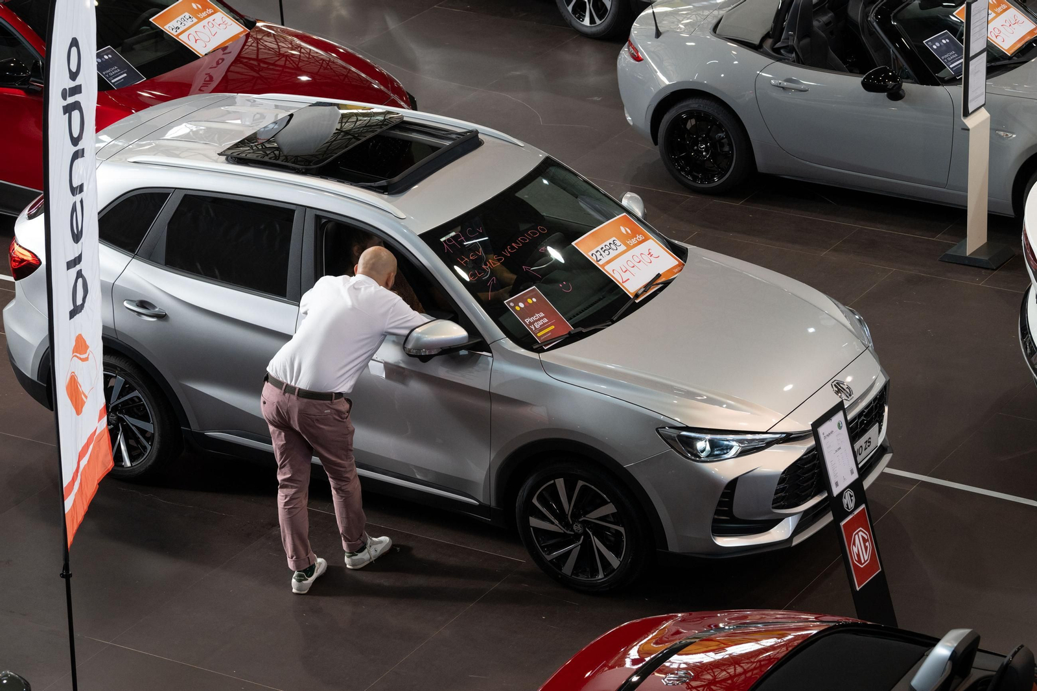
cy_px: 346
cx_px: 518
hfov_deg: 18.6
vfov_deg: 12.4
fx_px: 3168
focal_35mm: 110
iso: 1000
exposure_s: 1/100
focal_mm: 110
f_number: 6.3
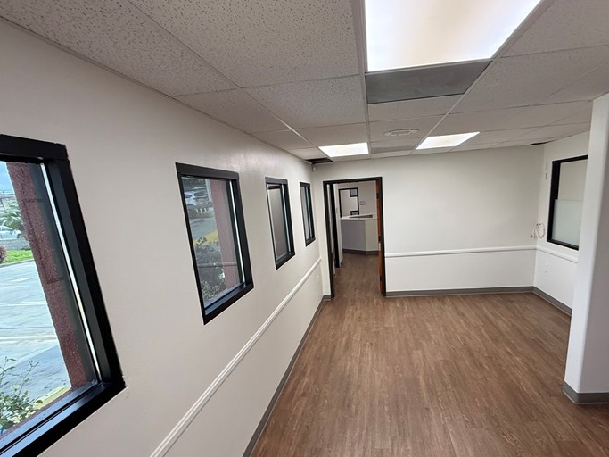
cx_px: 331
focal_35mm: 21
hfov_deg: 78.8
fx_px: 369
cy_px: 294
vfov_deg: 62.3
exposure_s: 1/120
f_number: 2.2
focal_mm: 2.22
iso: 160
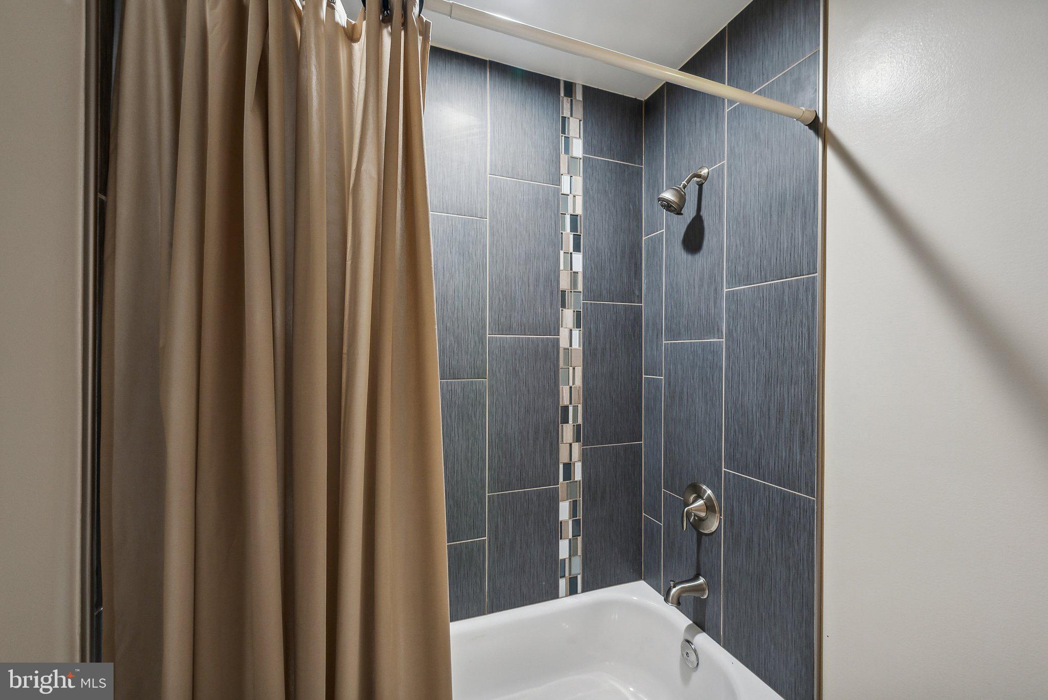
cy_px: 350
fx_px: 408
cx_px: 524
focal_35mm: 14
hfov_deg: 104.2
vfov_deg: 81.3
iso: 640
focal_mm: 14
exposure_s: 1/10
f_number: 7.1
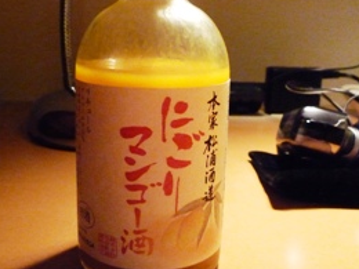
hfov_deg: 43.7
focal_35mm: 43
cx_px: 153
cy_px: 112
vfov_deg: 33.5
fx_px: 446
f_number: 2.8
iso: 800
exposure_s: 1/50
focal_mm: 4.4
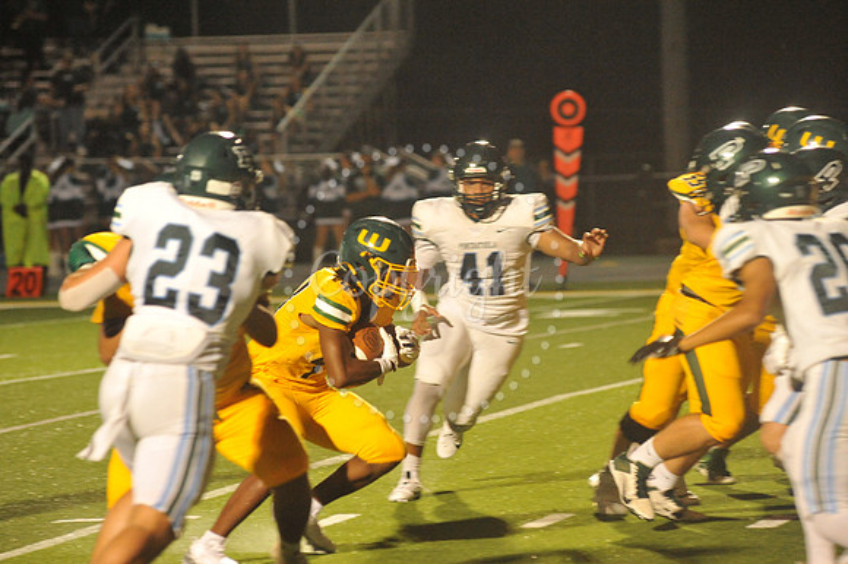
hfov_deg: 10.3
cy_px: 282
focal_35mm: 200
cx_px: 424
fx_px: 4708
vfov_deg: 6.9
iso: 6400
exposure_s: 1/250
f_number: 5
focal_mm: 200
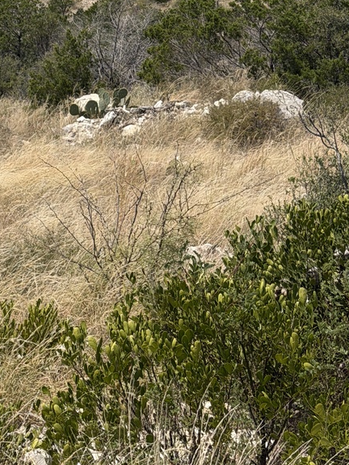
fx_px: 1613
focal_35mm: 120
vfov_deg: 15.9
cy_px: -49
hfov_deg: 12.3
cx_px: 85
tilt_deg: -5.3
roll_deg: -2.0
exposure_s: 1/6536
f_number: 1.78
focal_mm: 6.76
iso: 64
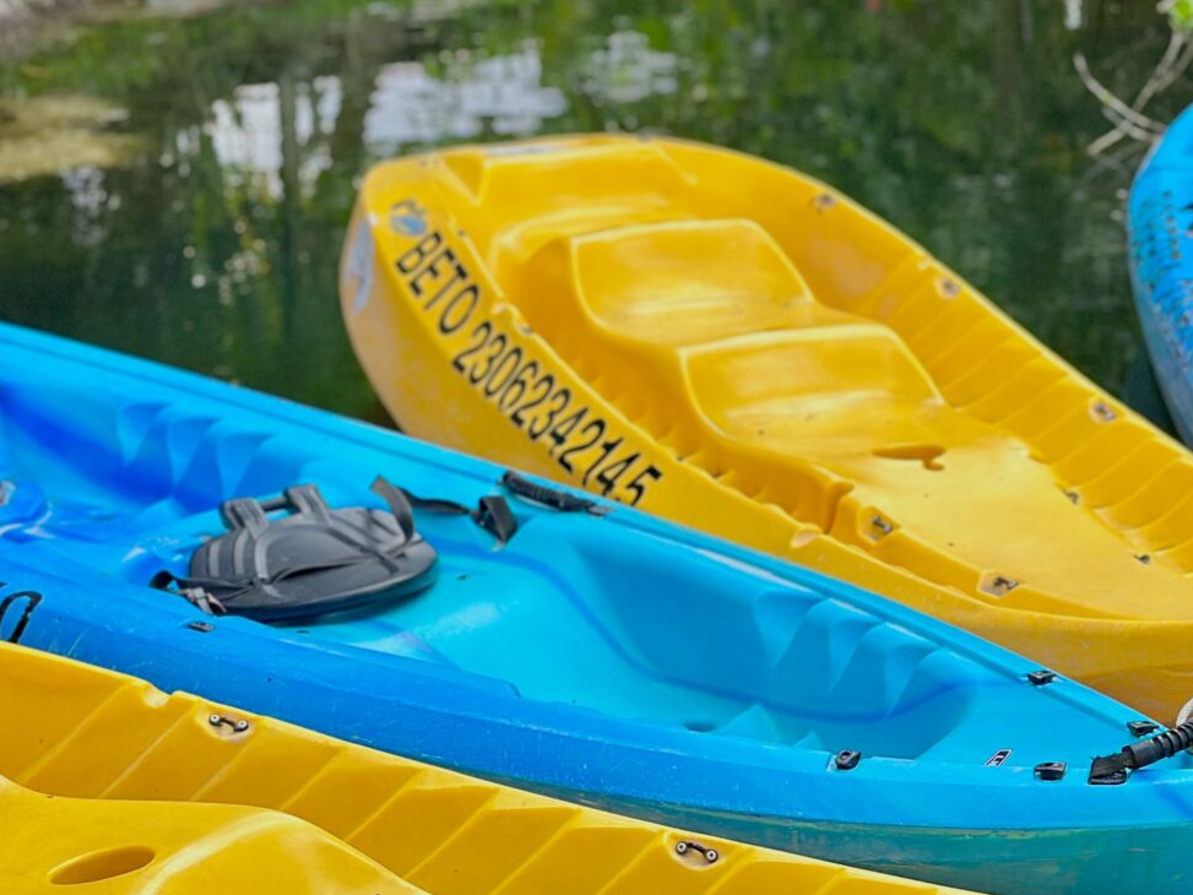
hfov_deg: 19.4
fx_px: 3481
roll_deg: +1.2
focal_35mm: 101
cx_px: 560
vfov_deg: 14.6
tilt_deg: -16.0
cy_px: 414
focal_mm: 6.86
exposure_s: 1/1212
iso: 80
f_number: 1.78
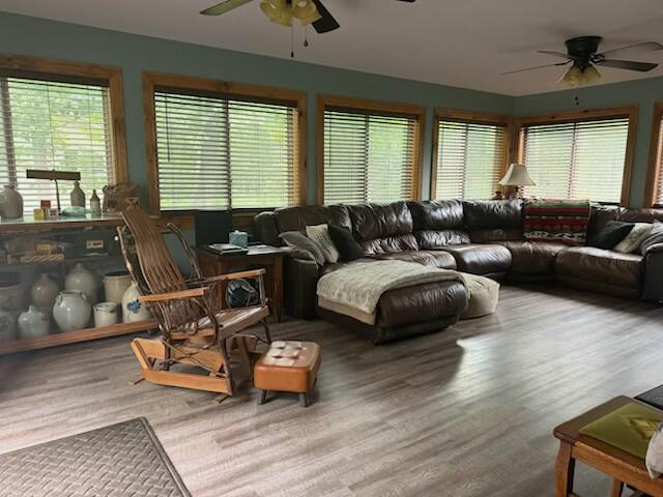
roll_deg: -0.3
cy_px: 248
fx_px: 460
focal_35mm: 24
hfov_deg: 71.6
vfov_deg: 56.8
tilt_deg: -9.3
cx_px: 332
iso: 640
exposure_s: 1/60
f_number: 1.78
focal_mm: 6.76
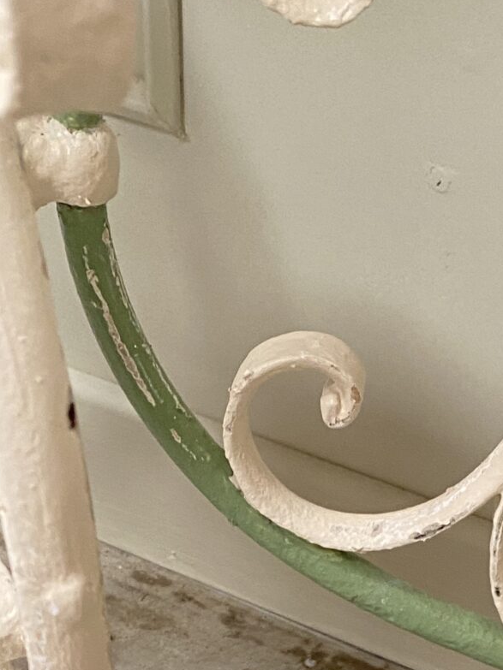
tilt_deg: -47.3
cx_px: 342
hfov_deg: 17.3
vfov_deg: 20.0
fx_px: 1647
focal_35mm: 85
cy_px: 991
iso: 160
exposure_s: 1/60
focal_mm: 4.25
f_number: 1.8
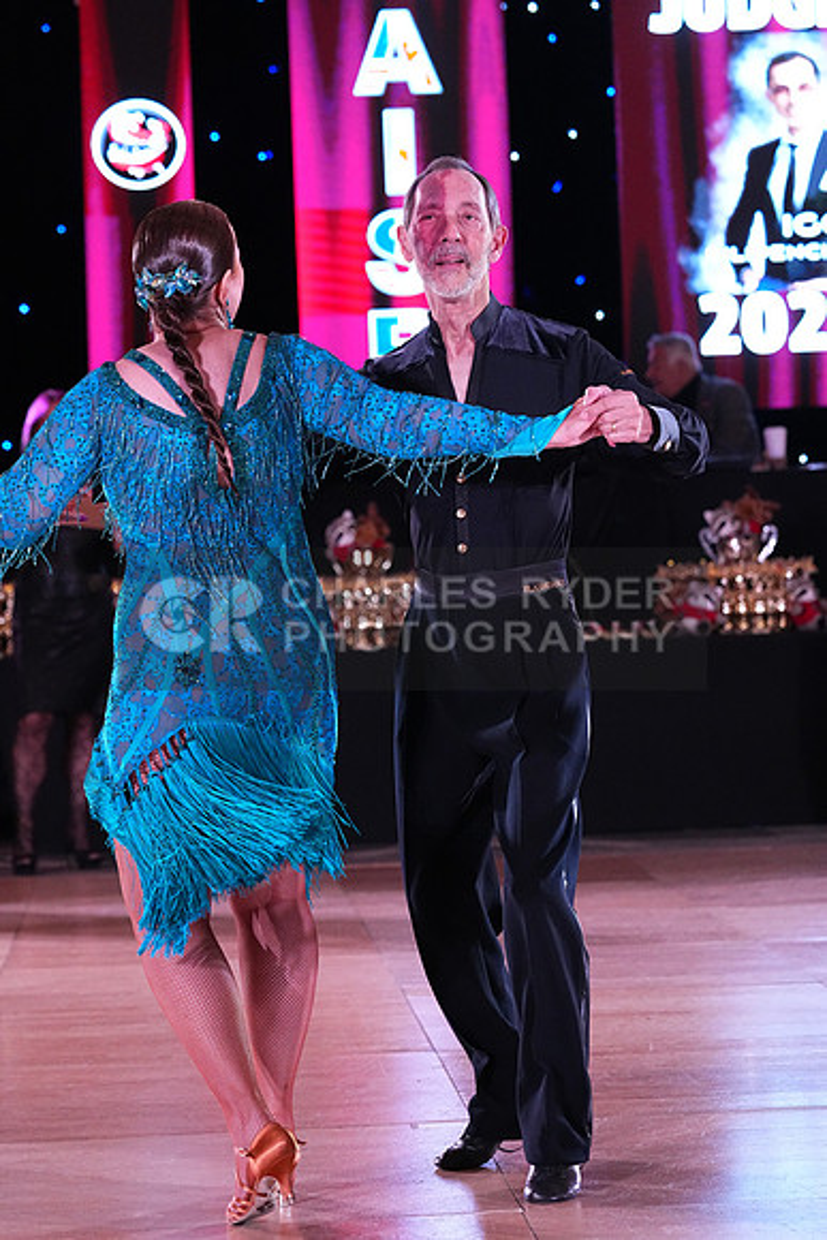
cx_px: 414
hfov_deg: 13.0
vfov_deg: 19.5
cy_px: 620
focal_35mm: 105
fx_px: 3616
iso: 8000
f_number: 5
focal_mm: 105
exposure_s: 1/400
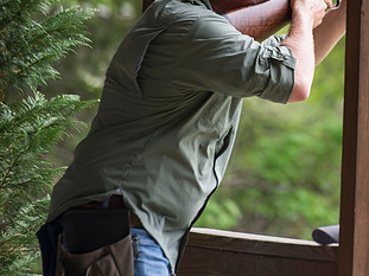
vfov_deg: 3.5
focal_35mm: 429
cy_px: 81
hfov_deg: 4.6
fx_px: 4571
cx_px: 365
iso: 200
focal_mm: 200
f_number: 3.5
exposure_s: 1/80
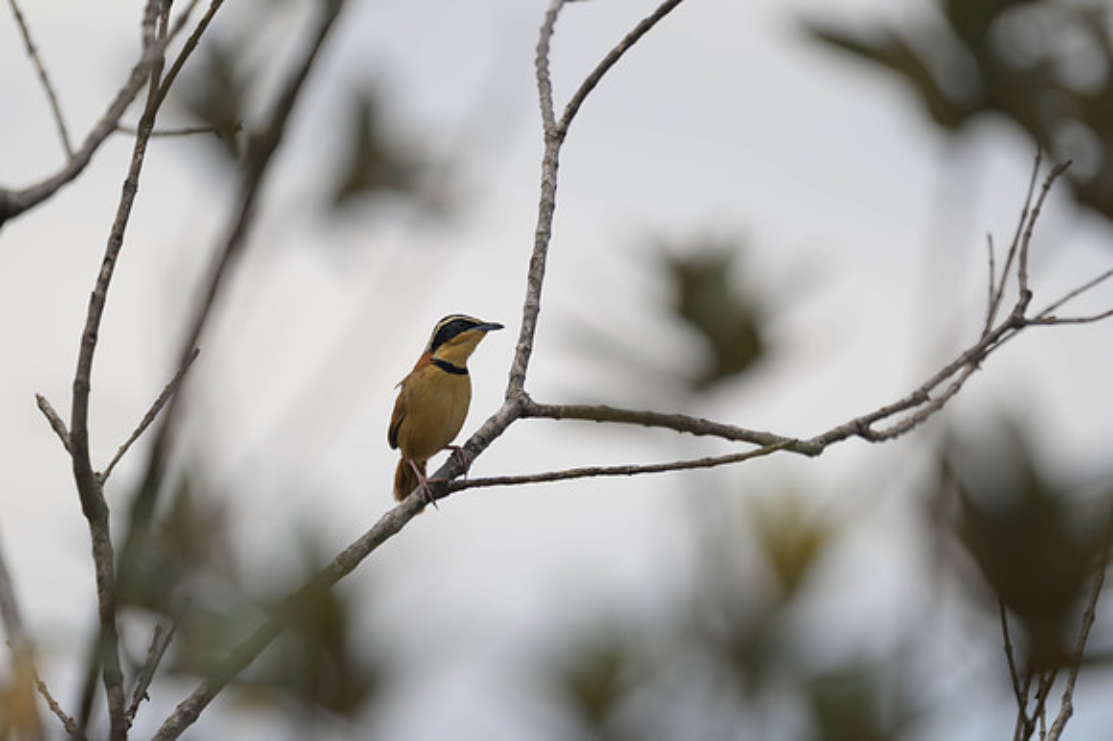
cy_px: 370
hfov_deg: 2.5
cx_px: 556
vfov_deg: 1.6
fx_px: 25954
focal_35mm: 840
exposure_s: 1/2000
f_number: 4
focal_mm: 560
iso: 200
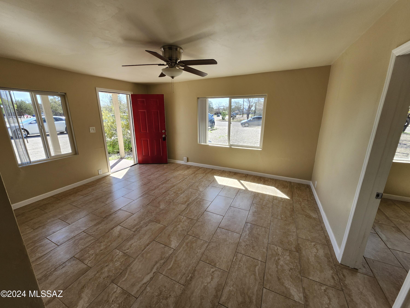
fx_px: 154
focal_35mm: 13
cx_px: 205
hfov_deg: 106.2
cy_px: 154
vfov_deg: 89.9
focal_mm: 1.74
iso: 40
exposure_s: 1/253
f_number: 2.2
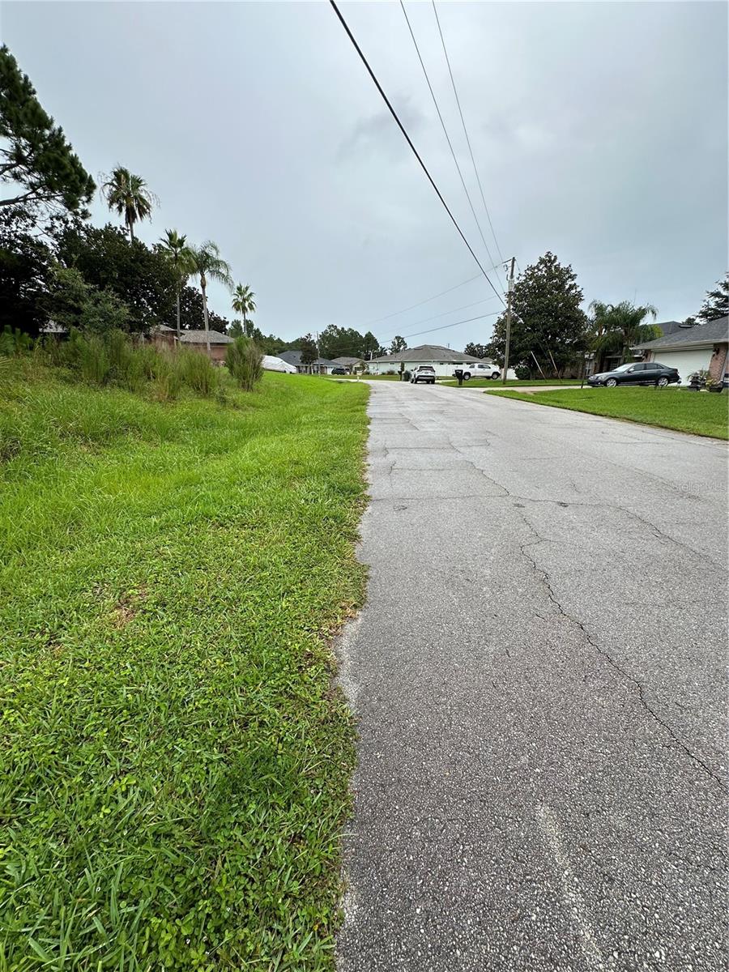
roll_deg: -0.9
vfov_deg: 102.1
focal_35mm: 14
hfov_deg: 85.7
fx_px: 393
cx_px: 364
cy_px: 486
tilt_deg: -15.7
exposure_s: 1/491
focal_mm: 2.22
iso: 40
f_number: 2.2
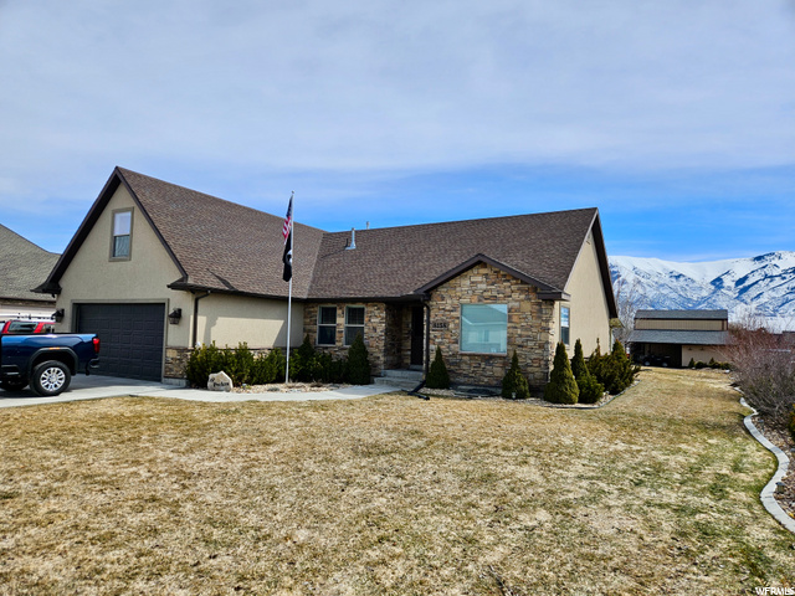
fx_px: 528
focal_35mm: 23
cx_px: 398
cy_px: 298
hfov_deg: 73.9
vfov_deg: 58.9
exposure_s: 1/3829
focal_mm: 5.4
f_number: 1.8
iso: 25
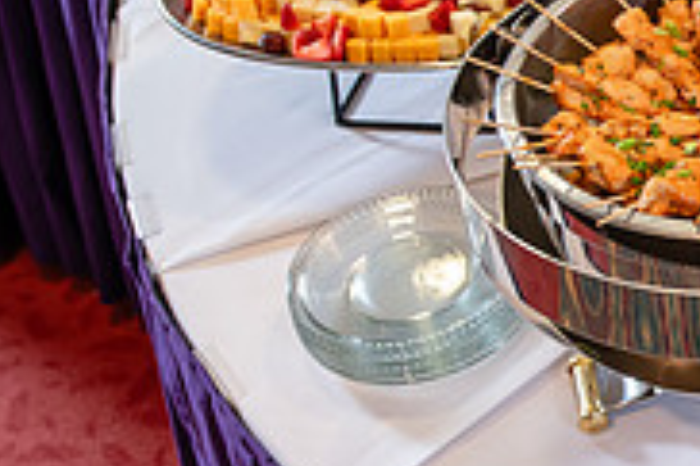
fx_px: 1671
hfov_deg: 22.0
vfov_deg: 15.9
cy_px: 218
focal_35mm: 86
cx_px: 823
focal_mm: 27
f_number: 4
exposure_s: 1/80
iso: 500
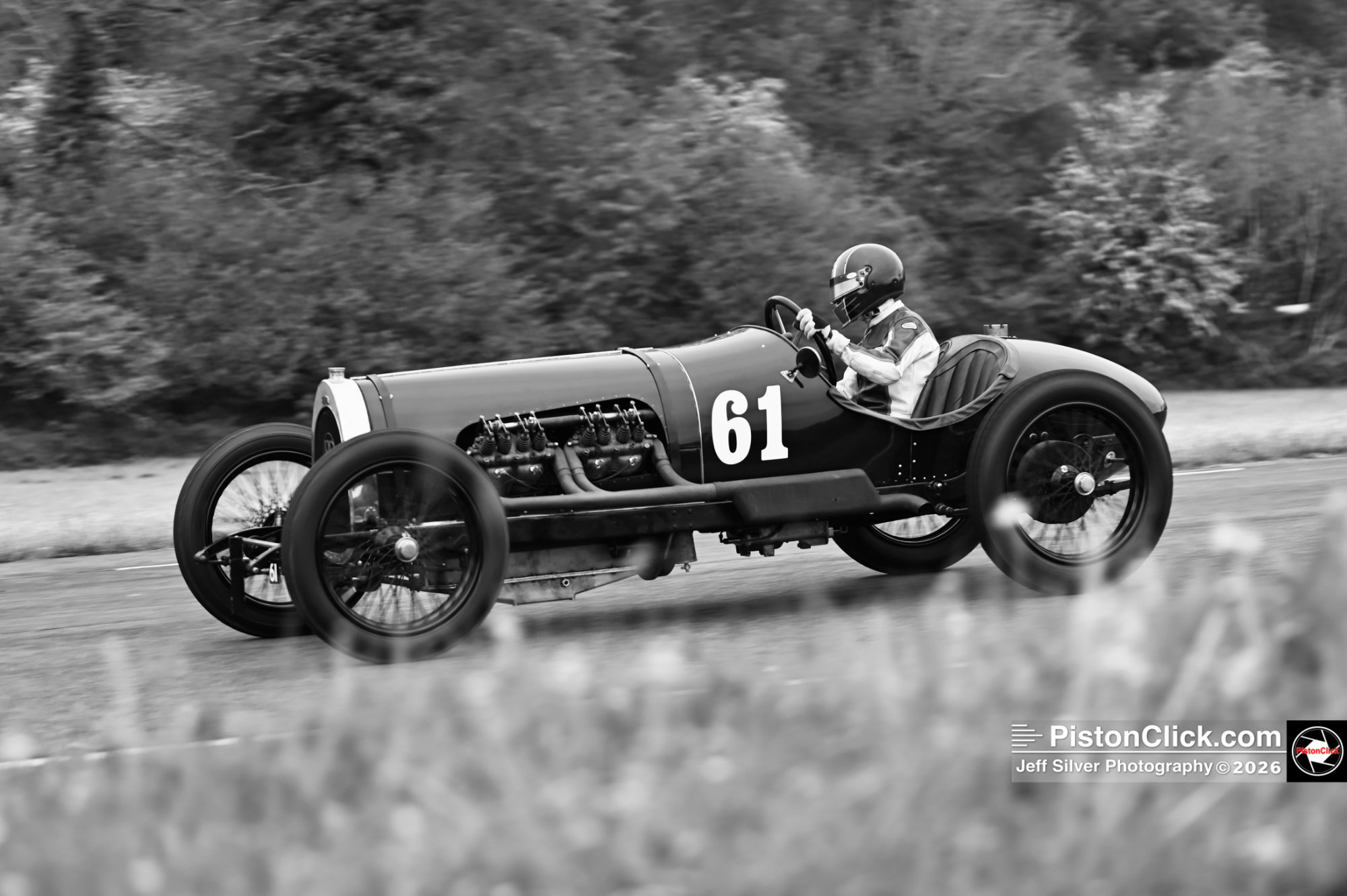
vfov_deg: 19.4
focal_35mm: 70
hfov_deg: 28.9
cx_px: 674
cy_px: 448
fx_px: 2617
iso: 180
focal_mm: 70
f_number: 2.8
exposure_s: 1/500
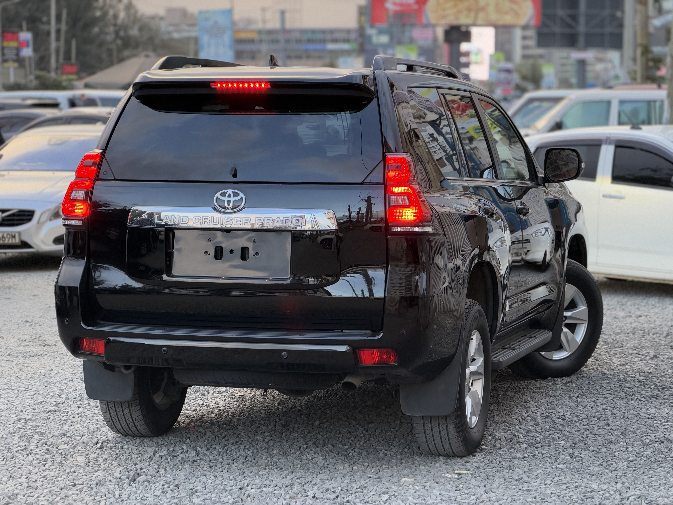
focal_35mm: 100
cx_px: 336
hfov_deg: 19.6
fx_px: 1944
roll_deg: +0.7
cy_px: 252
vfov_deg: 14.8
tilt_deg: -4.4
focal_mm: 16.89
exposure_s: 1/117
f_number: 2.8
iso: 400
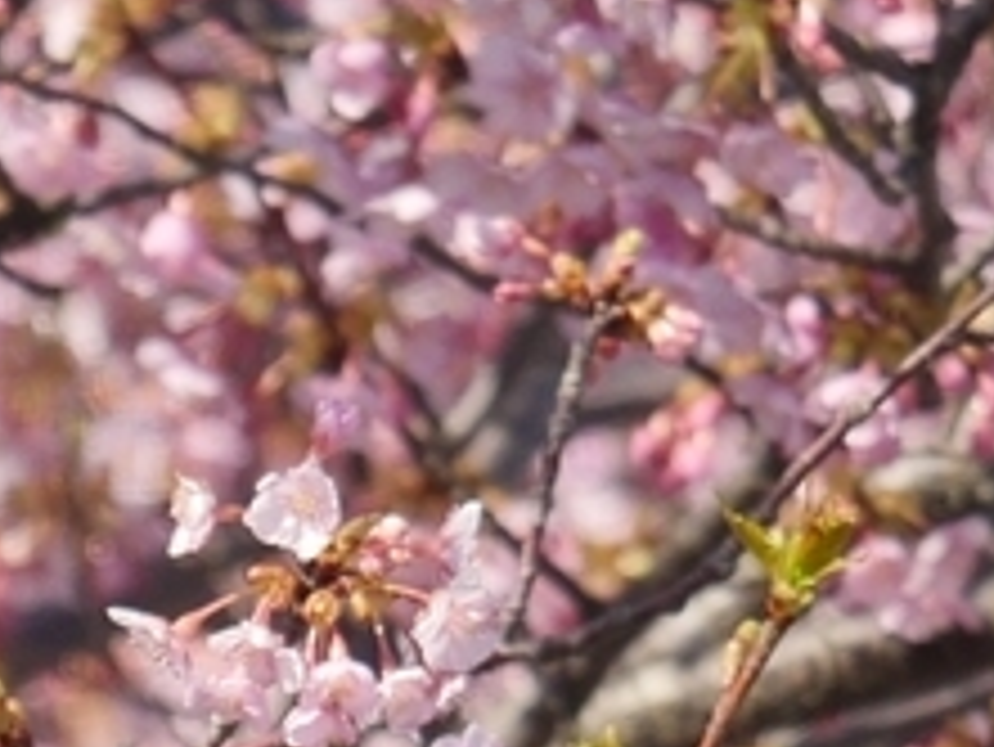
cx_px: -1115
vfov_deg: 1.0
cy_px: 1660
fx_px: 41659
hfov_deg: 1.4
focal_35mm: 1450
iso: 200
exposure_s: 1/640
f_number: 4.5
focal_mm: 100
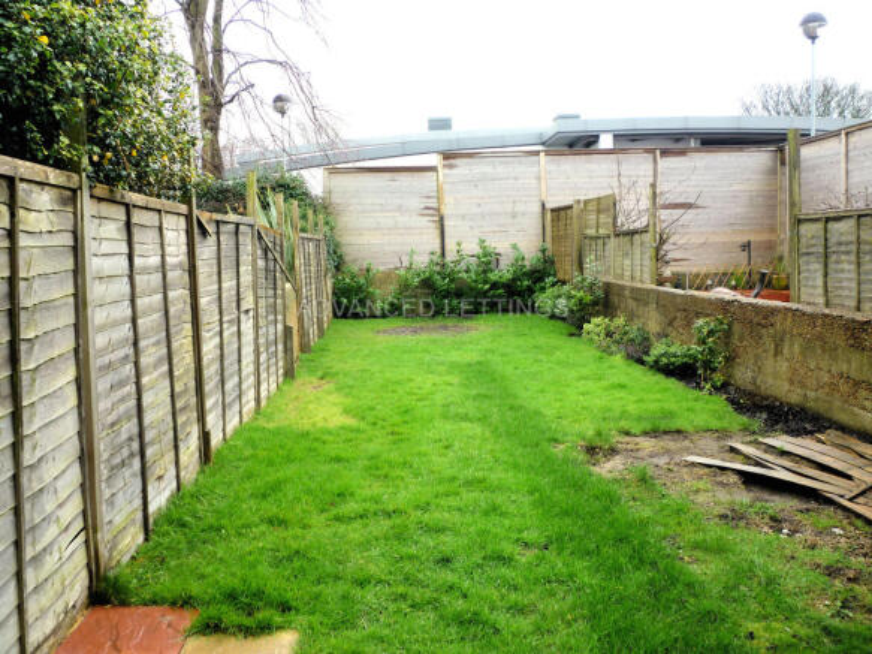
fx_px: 730
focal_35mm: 29
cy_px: 327
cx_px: 436
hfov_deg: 61.7
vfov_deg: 48.2
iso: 80
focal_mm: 5.2
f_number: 3.3
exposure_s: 1/60
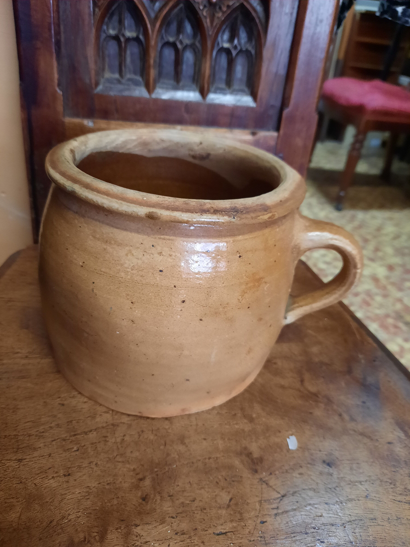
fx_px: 395
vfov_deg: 69.4
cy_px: 274
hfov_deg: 54.9
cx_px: 205
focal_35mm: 25
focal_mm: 4.6
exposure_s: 1/25
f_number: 2
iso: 640
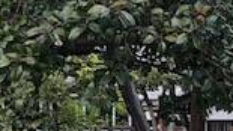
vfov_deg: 9.5
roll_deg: +1.8
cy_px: 145
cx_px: 371
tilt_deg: +0.2
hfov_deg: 15.4
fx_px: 778
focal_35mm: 126
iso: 40
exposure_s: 1/120
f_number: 1.8
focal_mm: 3.99
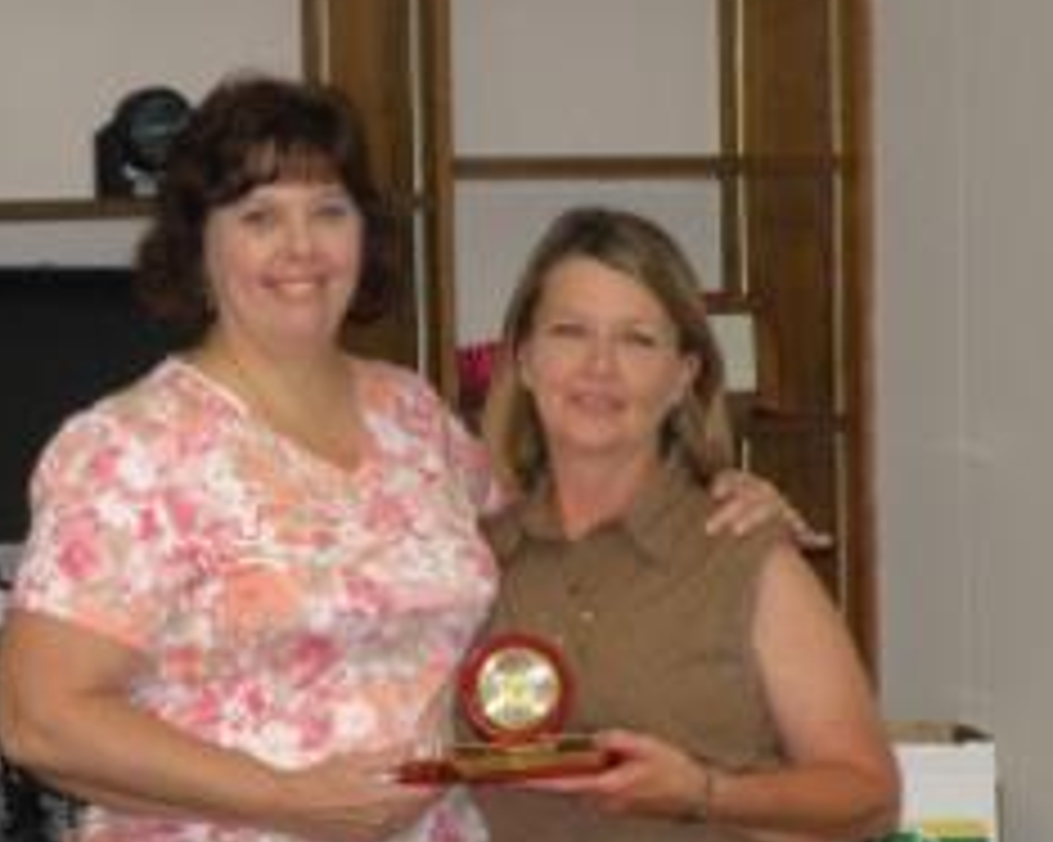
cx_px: 490
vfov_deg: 6.8
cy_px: 540
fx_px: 7040
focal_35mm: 226
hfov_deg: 8.6
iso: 320
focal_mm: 21.47
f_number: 4.2
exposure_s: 1/125
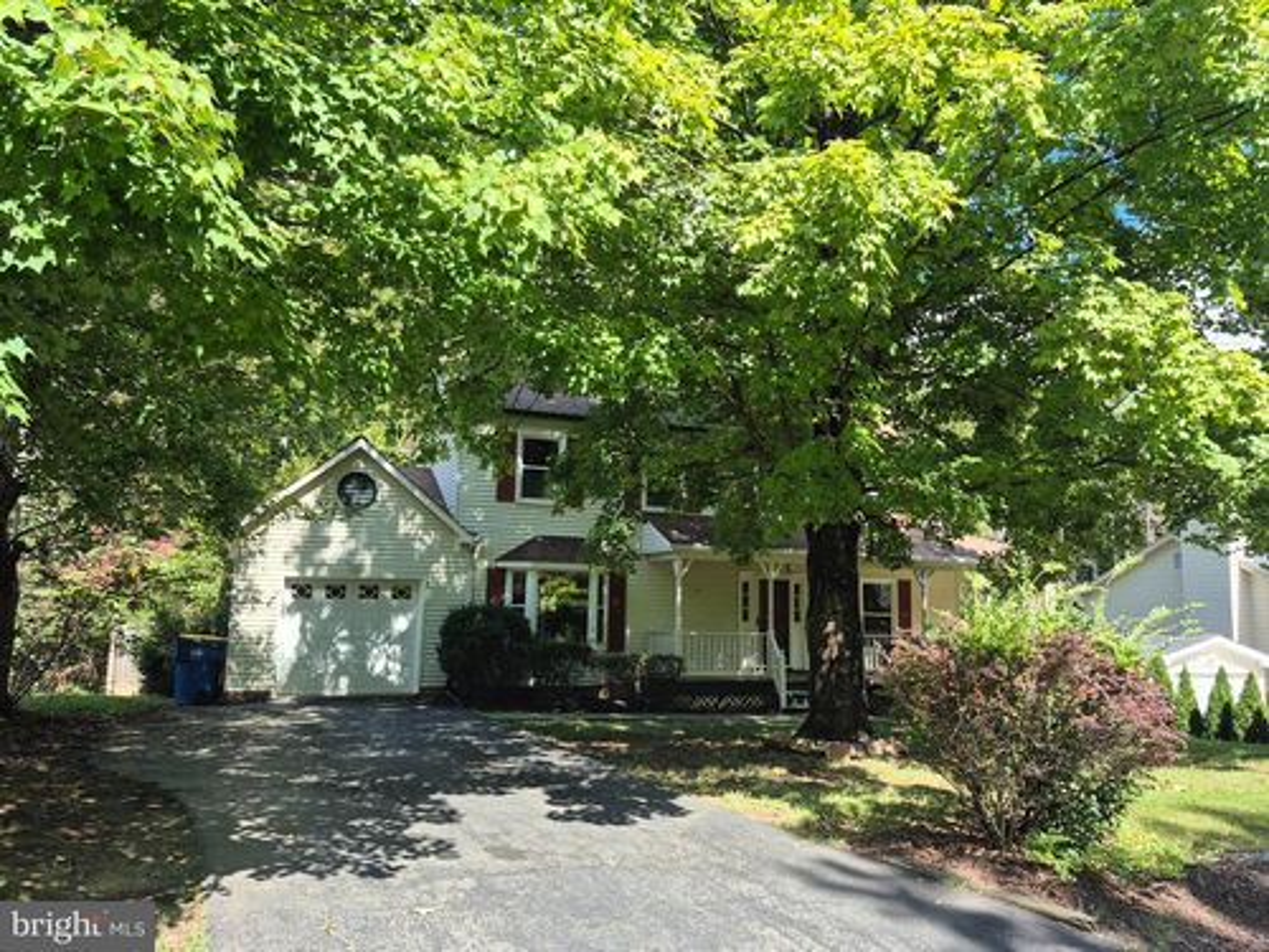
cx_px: 634
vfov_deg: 58.9
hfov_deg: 73.9
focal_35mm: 23
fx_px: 843
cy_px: 476
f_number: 1.8
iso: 25
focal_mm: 5.4
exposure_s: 1/382
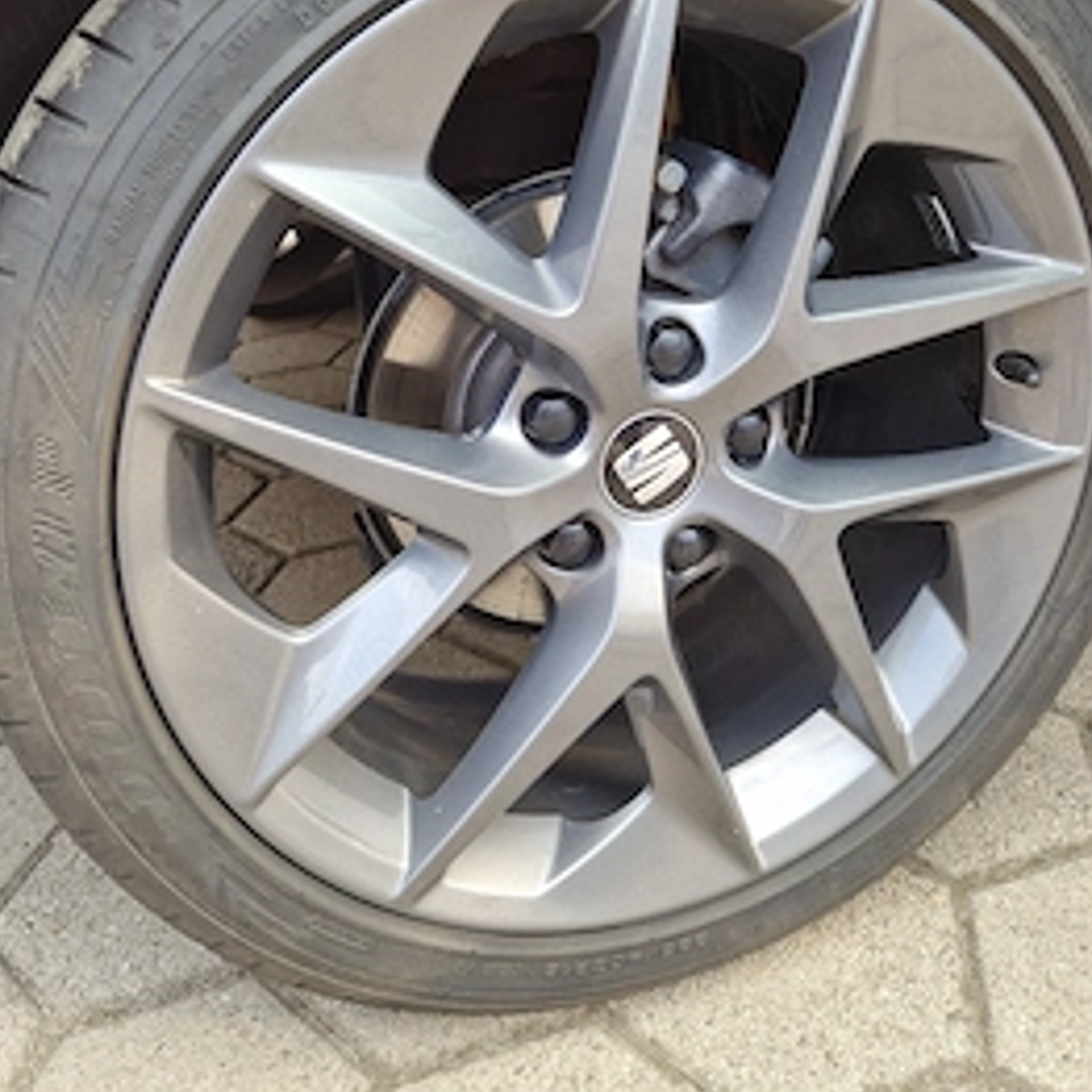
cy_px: 350
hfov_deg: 52.5
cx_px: 508
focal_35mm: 31
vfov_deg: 51.4
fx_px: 1106
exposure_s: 1/345
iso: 50
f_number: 1.8
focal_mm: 5.4
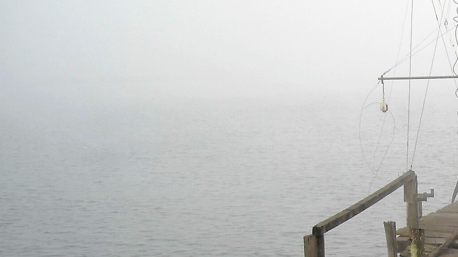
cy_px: 236
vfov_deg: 13.3
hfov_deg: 22.3
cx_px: 510
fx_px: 1093
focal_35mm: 90
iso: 64
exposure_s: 1/272
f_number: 2.8
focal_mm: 5.7
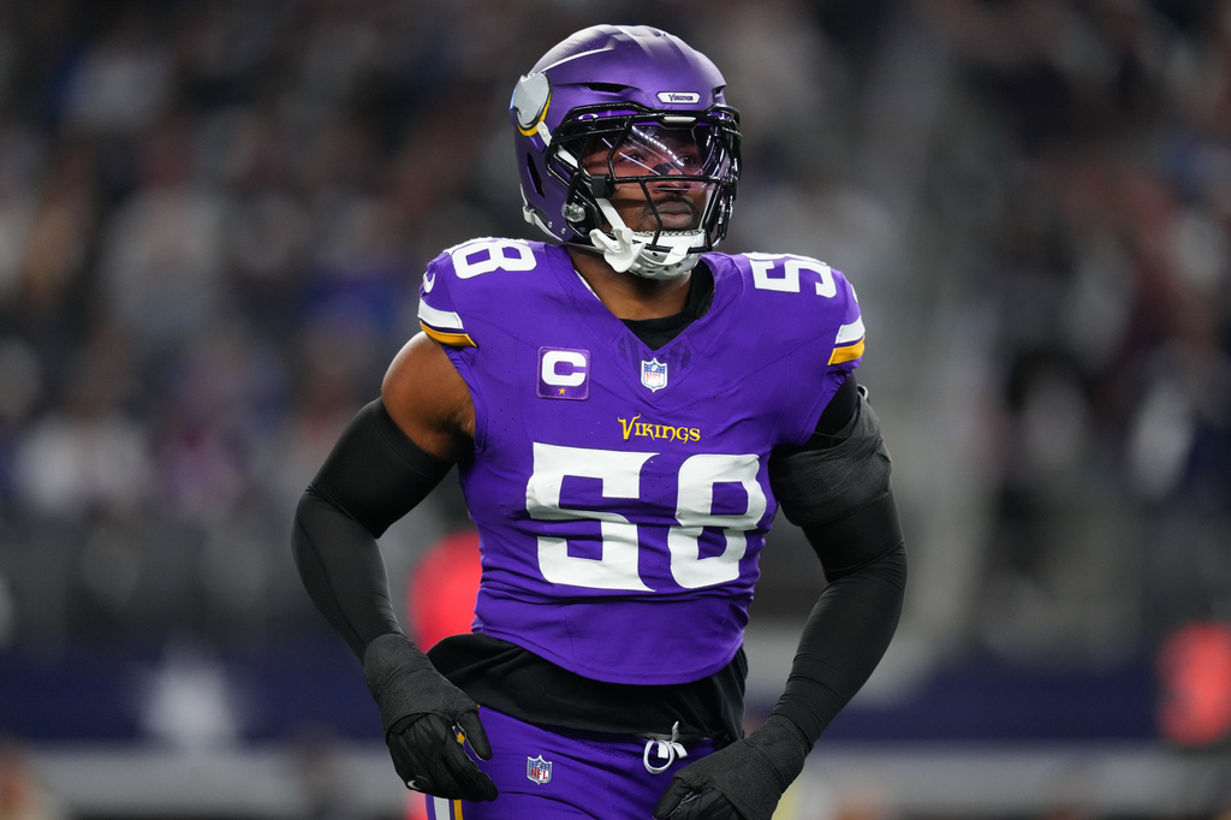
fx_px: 13673
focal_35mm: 400
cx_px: 616
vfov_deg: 3.4
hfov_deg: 5.2
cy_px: 410
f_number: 2.8
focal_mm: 400
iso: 4000
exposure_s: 1/2500
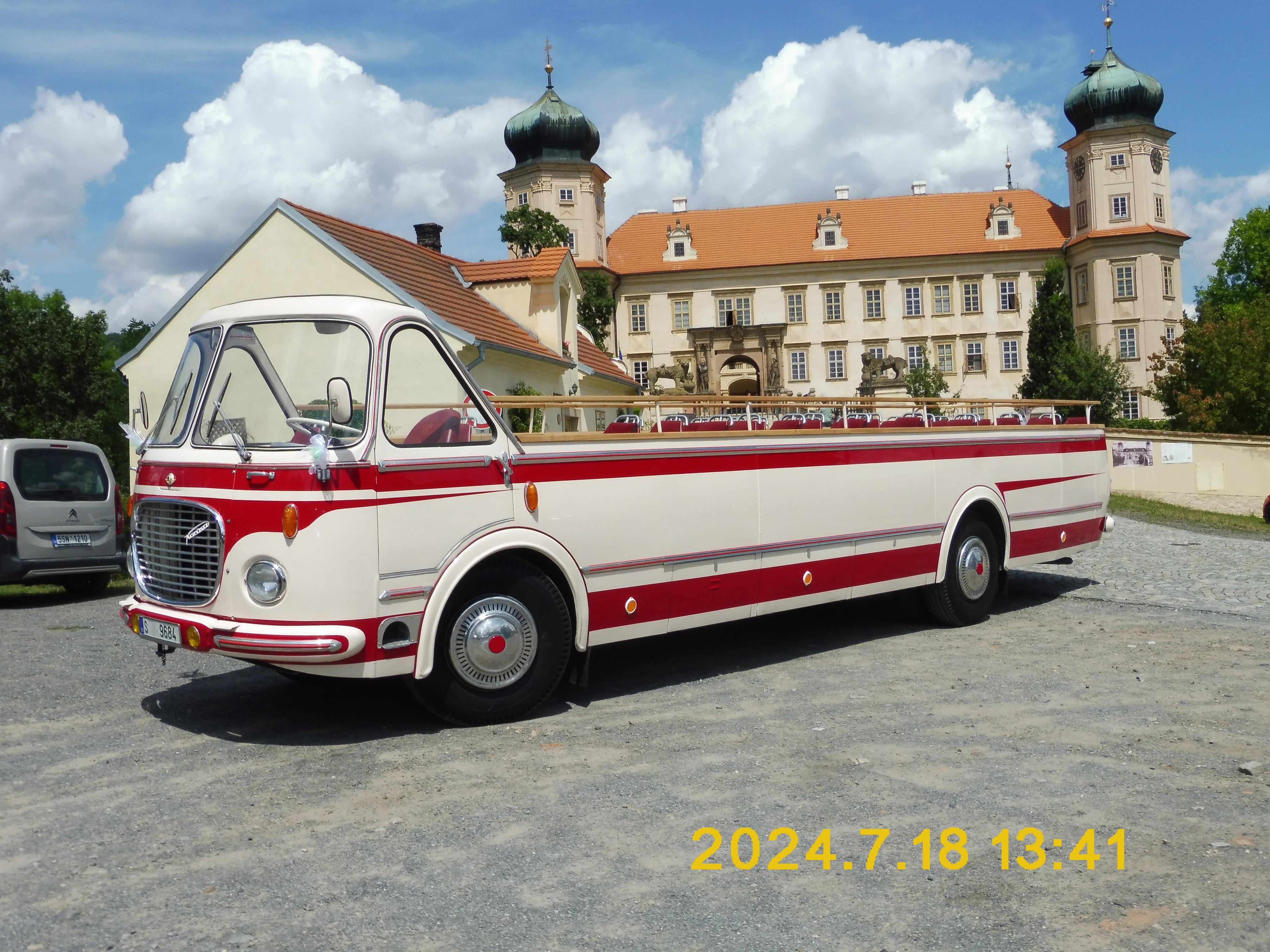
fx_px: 1247
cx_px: 635
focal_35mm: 34
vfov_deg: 41.8
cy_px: 476
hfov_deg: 54.0
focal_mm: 6.1
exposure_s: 1/2000
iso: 100
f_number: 3.7
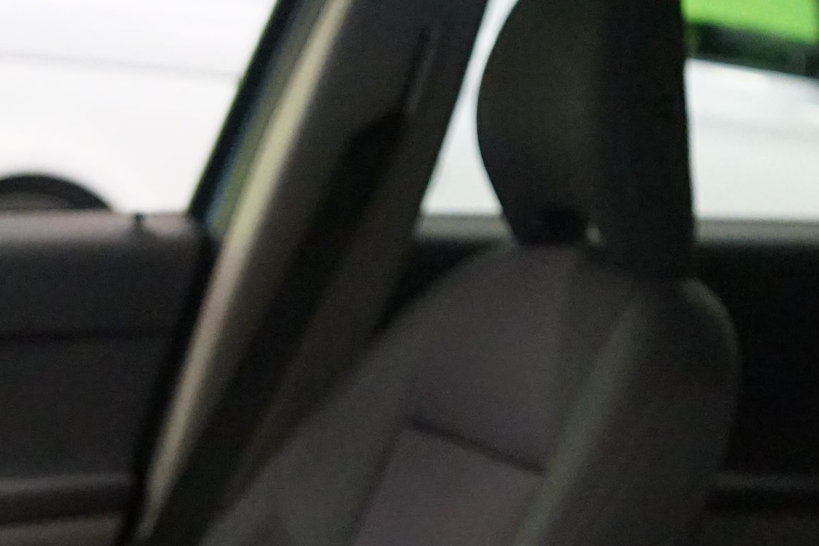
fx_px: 2139
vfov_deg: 13.7
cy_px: 820
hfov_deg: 21.6
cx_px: 276
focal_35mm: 94
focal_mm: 28
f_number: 3.5
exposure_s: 1/100
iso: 6400
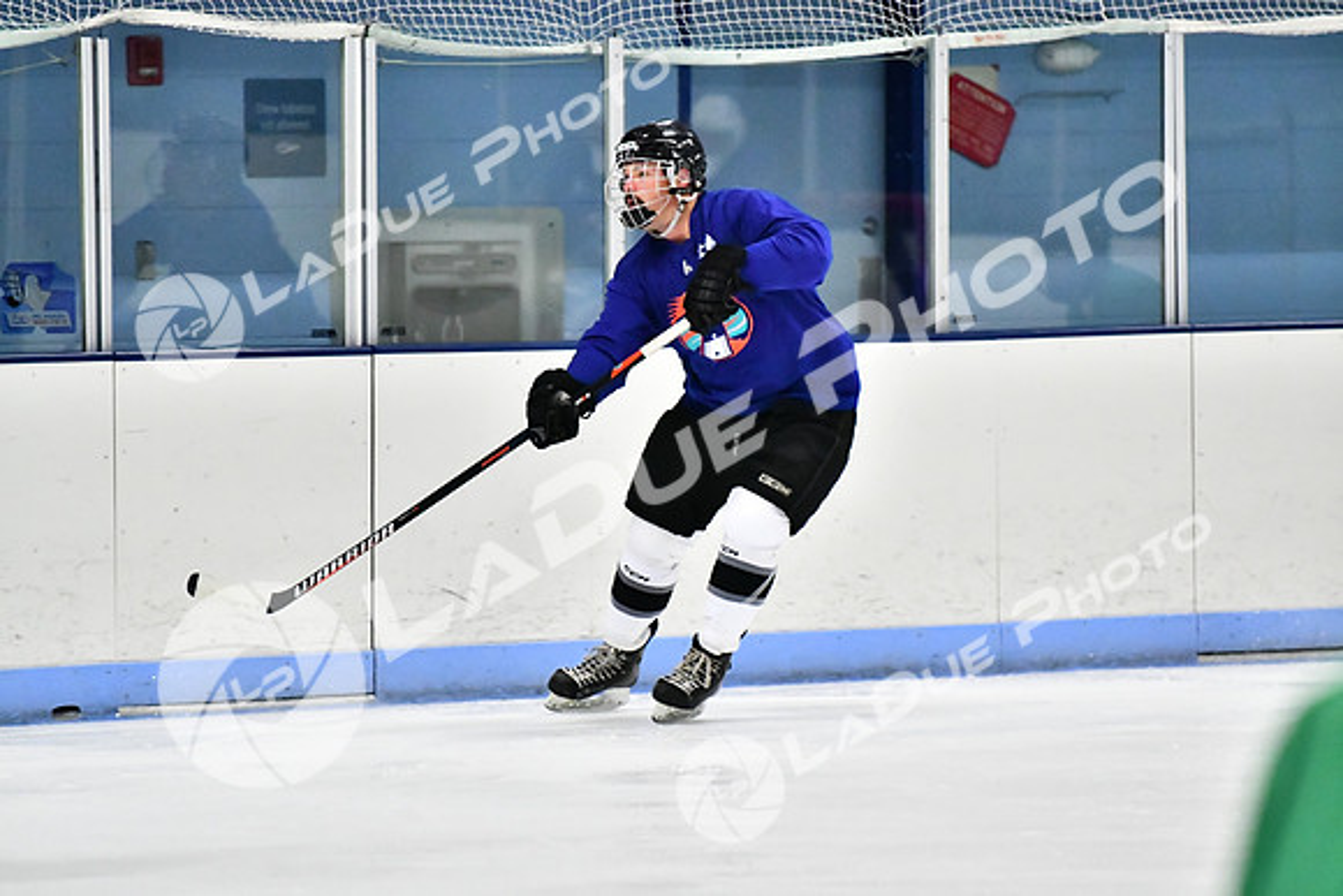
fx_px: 10634
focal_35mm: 285
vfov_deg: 4.8
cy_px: 448
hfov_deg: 7.2
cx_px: 672
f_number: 2.8
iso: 8000
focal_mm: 190
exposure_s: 1/1600
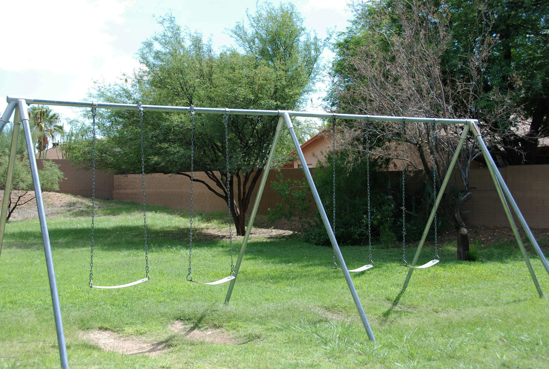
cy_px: 184
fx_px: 825
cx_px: 274
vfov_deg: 25.2
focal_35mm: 54
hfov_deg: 36.8
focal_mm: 36
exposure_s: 1/160
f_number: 6.3
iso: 100
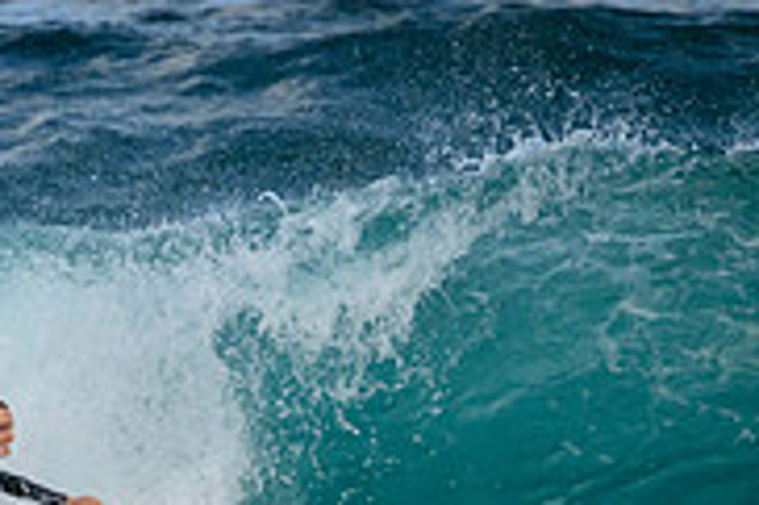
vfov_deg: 0.5
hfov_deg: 0.8
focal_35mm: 2551
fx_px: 53734
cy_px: 628
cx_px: -25
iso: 1100
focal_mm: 800
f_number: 11
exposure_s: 1/1600
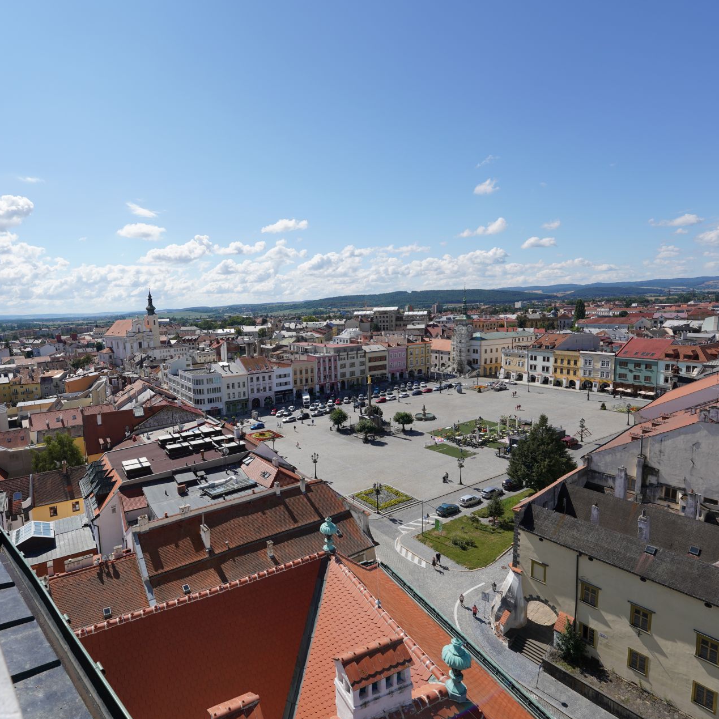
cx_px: 267
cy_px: 362
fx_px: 423
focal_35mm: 18
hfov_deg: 79.2
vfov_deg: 80.7
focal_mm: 14
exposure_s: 1/400
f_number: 7.1
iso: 100
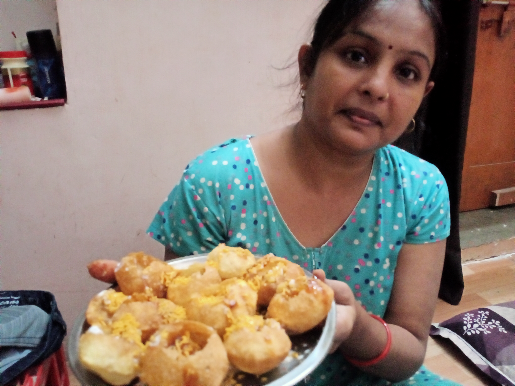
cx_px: 258
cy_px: 193
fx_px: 417
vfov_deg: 49.7
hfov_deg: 63.4
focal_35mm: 28
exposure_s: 1/25
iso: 2953
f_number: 1.8
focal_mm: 4.05
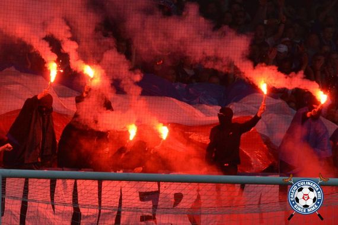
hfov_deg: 6.9
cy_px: 112
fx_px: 2816
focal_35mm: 300
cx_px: 169
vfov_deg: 4.6
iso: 1600
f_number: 10
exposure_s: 1/2500
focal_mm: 200
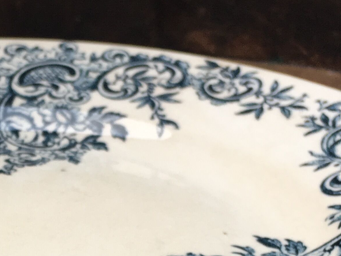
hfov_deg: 19.3
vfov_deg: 14.7
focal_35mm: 99
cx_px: -3
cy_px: 265
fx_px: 975
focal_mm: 4.15
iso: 32
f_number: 2.2
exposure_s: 1/50
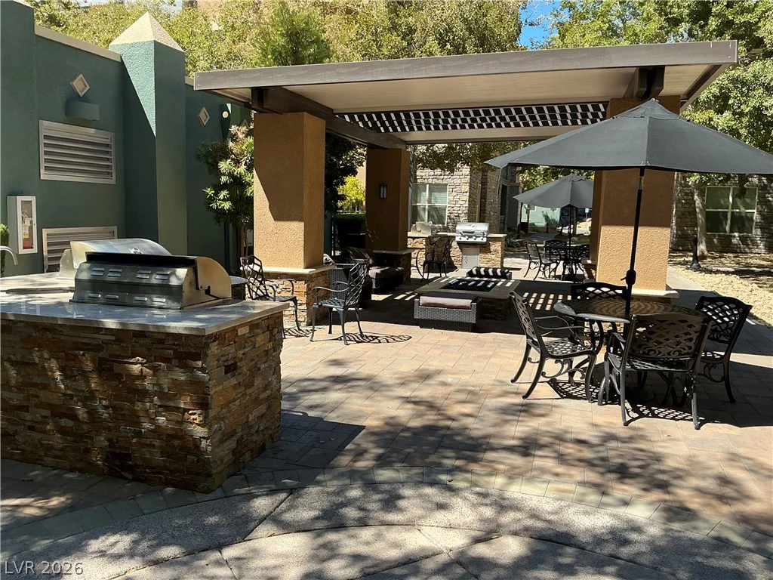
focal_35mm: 28
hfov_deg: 63.4
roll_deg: -1.2
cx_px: 386
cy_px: 290
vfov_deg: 49.7
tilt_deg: -7.7
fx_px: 625
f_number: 1.8
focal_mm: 3
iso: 25
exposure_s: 1/739
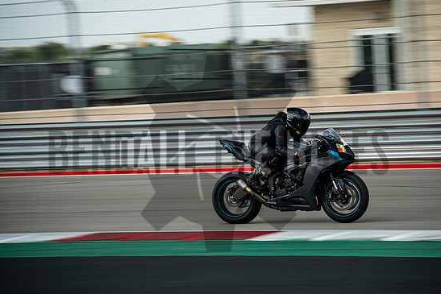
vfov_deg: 8.6
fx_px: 1948
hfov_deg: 12.9
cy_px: 153
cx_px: 218
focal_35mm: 159
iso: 160
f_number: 4.5
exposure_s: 1/200
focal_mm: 100
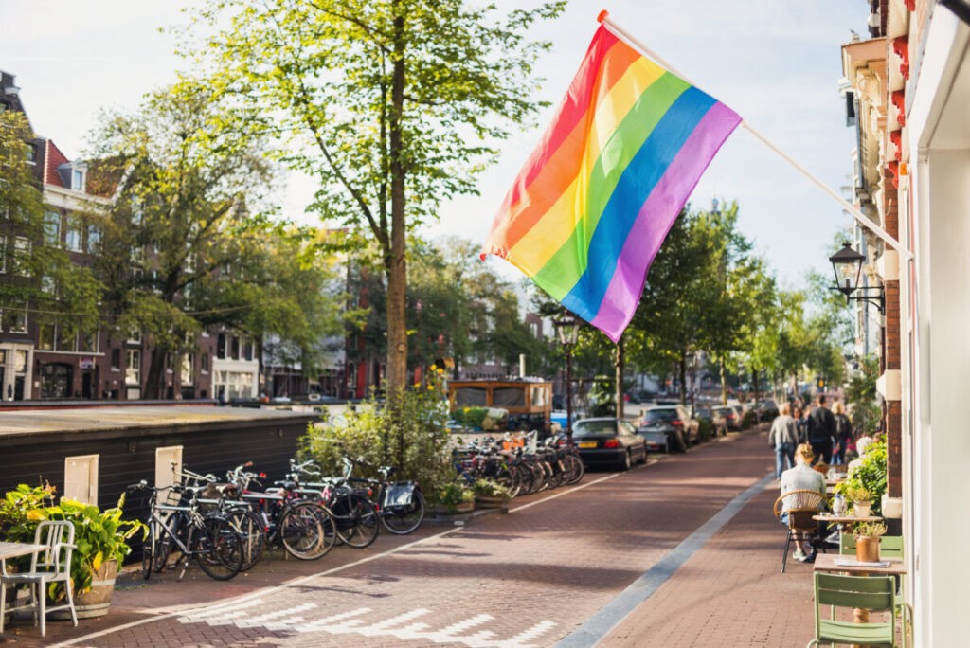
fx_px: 944
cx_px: 485
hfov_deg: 54.4
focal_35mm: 35
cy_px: 324
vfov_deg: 37.9
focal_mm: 35
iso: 320
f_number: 2.8
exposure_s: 1/4000
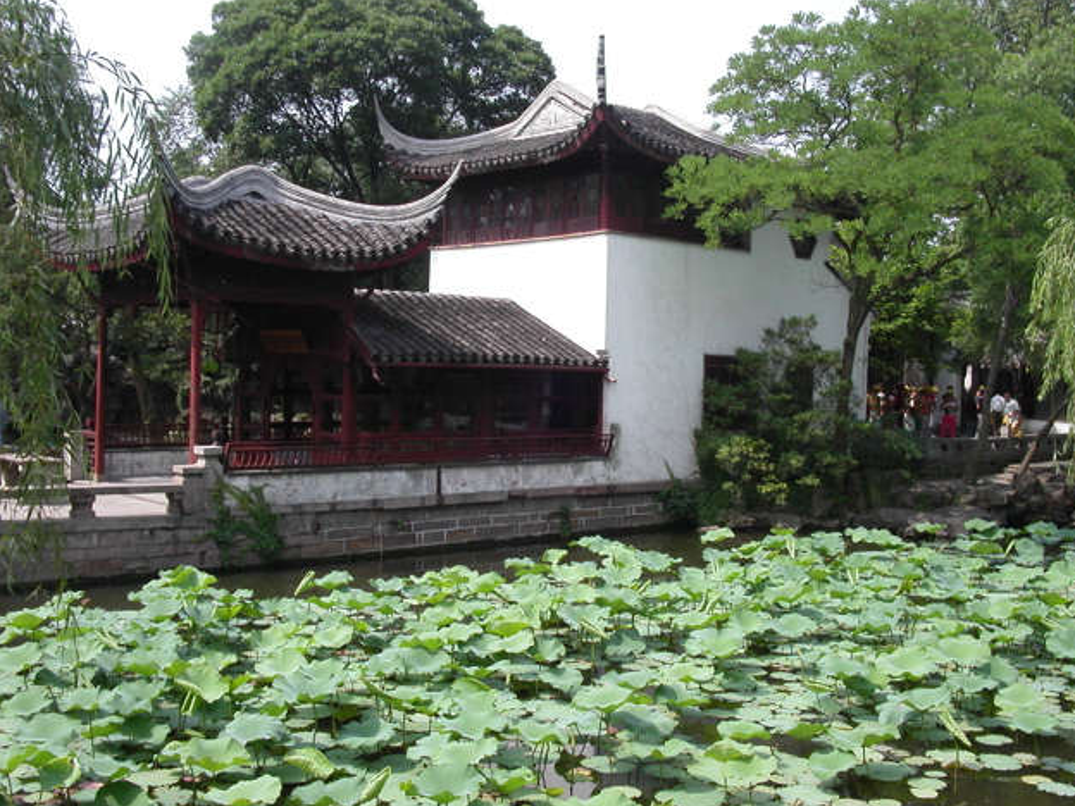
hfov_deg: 47.9
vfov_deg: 36.8
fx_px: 1211
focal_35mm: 39
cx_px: 536
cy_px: 396
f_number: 8
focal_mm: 7.8
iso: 100
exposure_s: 1/180
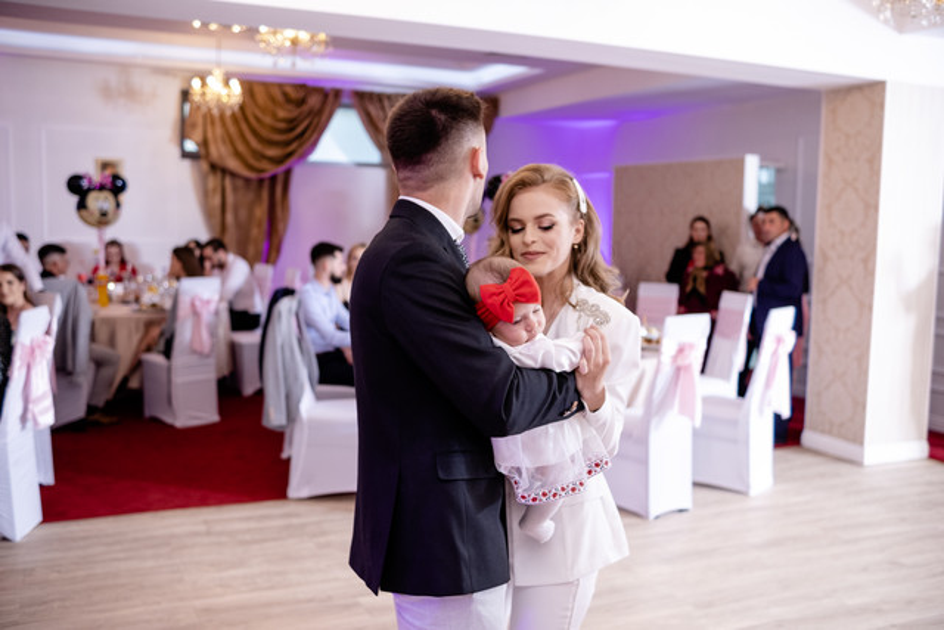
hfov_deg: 54.4
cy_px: 315
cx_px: 472
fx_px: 918
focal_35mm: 35
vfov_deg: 37.9
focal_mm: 23
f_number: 2
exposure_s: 1/200
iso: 640
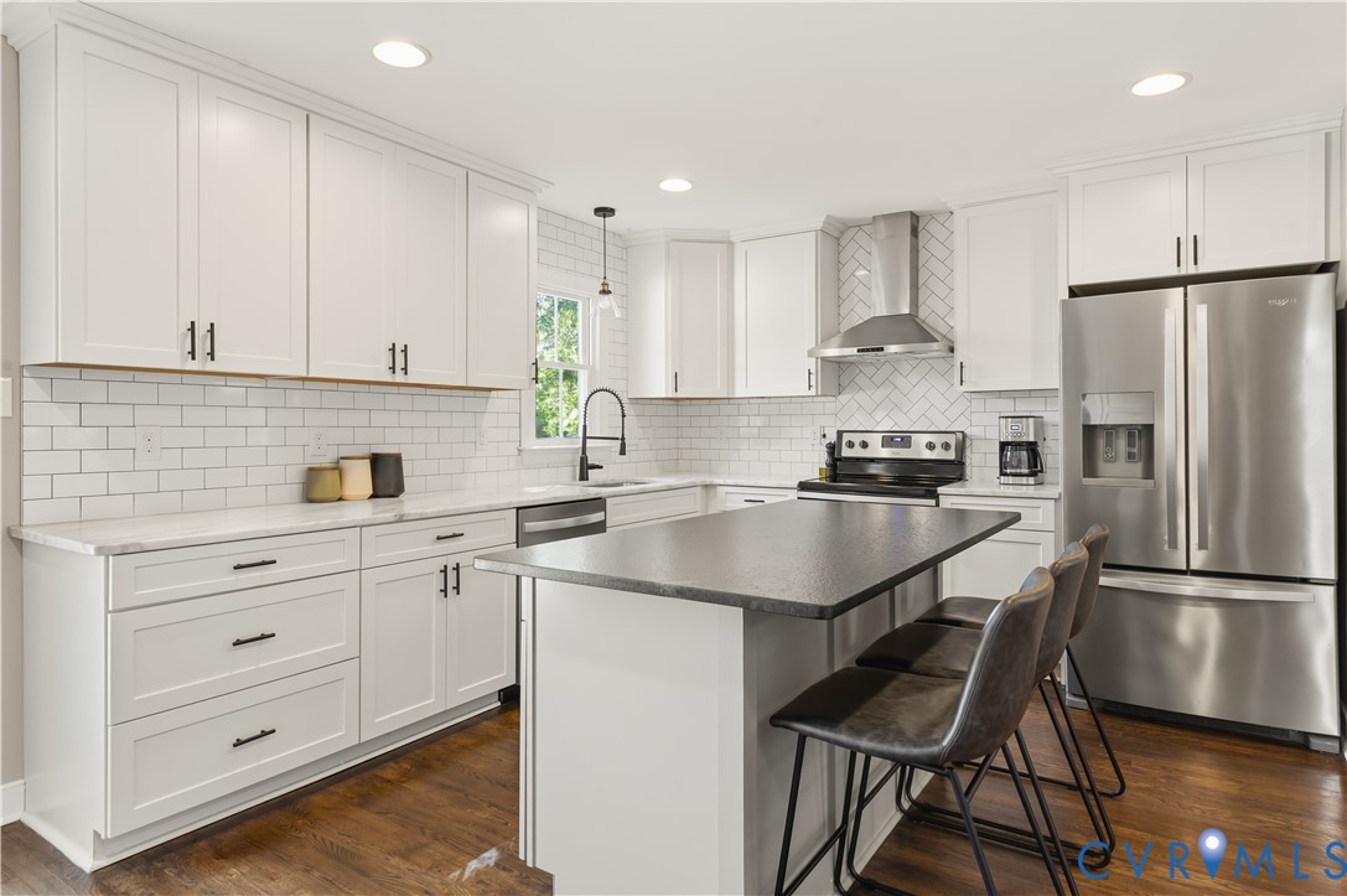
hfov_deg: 84.0
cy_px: 448
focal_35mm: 20
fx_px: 748
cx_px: 674
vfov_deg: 61.9
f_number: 9
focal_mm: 20
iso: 1250
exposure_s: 1/4
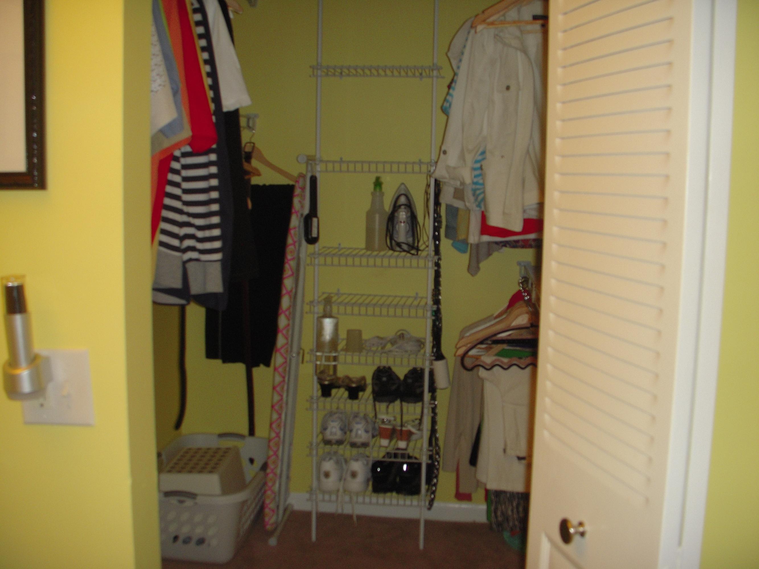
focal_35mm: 38
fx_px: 833
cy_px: 284
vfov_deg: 37.7
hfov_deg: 49.0
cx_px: 380
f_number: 3.3
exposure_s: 1/30
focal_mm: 6.3
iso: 100
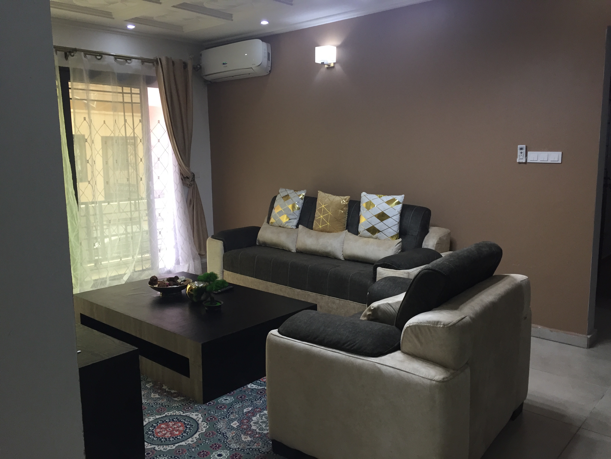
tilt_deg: -8.8
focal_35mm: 29
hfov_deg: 61.7
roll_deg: +0.1
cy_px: 230
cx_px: 306
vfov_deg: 48.2
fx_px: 512
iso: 64
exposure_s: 1/33
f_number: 2.2
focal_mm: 4.15
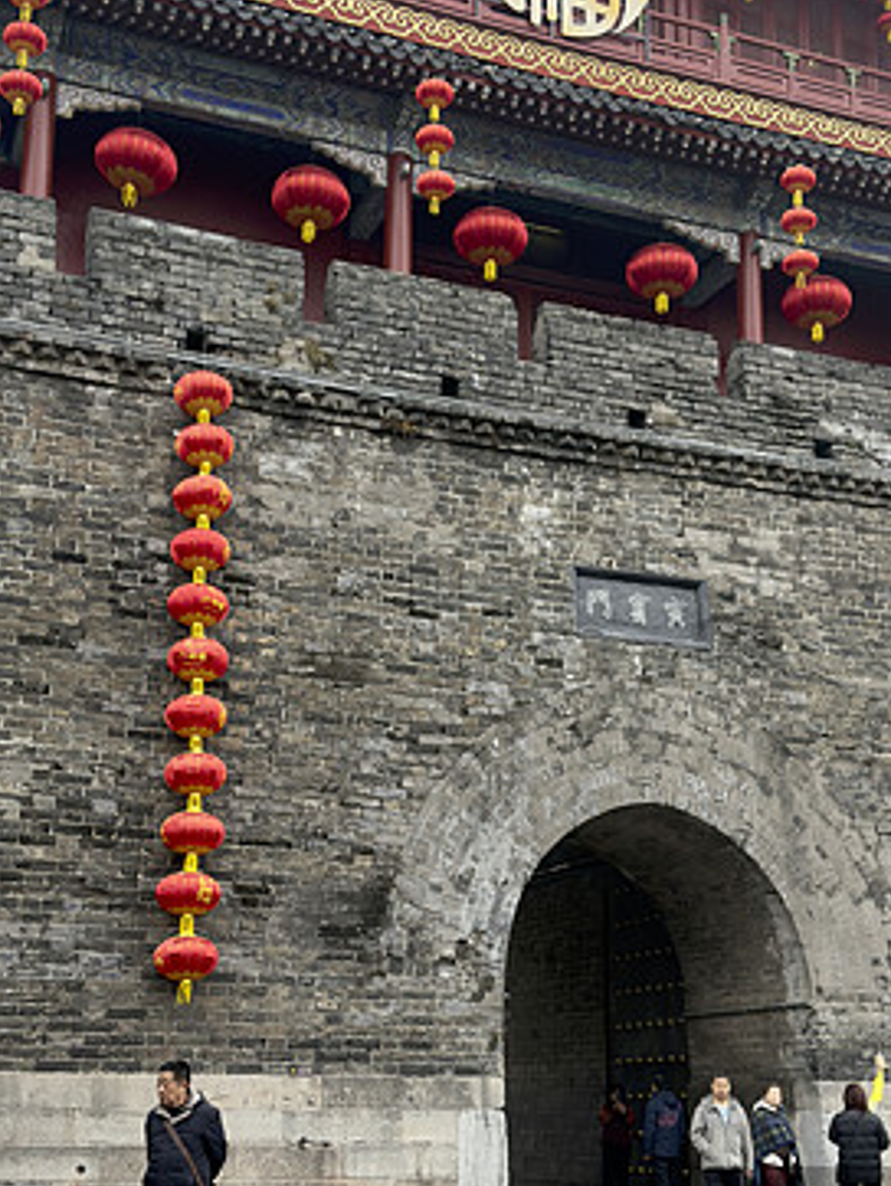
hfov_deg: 27.5
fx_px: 1817
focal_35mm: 53
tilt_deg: +13.7
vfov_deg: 36.1
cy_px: 659
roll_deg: -0.9
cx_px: 524
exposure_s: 1/821
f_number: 1.78
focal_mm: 6.76
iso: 100
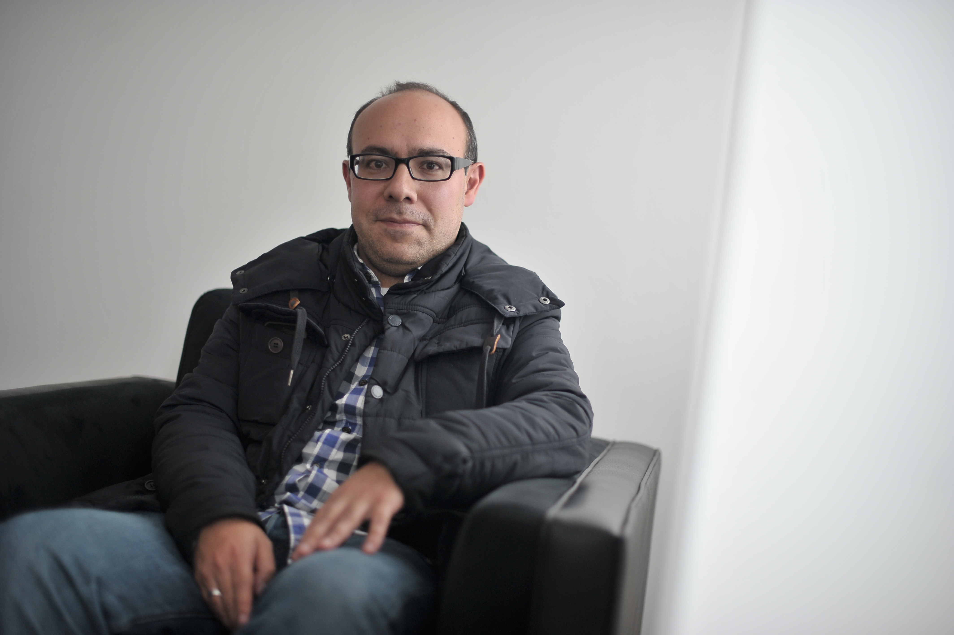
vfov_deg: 27.0
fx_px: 1324
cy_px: 318
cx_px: 477
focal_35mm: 50
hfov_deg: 39.6
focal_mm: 50
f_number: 1.6
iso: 400
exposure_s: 1/500
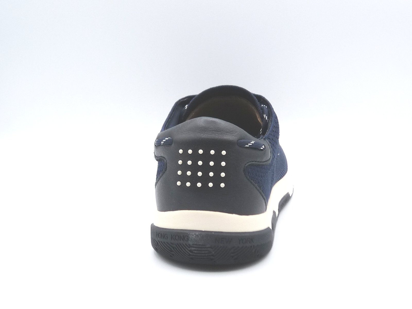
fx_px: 536
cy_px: 154
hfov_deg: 42.1
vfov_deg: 32.2
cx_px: 206
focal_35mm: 45
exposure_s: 1/200
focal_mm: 4.8
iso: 100
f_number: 4
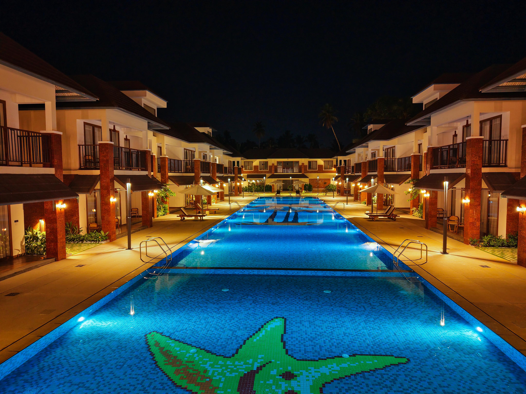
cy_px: 197
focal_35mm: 24
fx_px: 365
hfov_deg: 71.6
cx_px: 263
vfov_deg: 56.8
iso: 860
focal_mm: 8.7
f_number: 1.8
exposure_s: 1/15
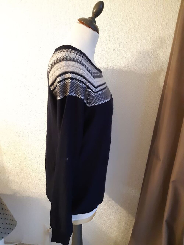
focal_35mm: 26
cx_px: 92
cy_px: 122
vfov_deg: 67.3
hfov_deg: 53.1
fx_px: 184
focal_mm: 3.92
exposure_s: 1/20
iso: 640
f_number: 1.7
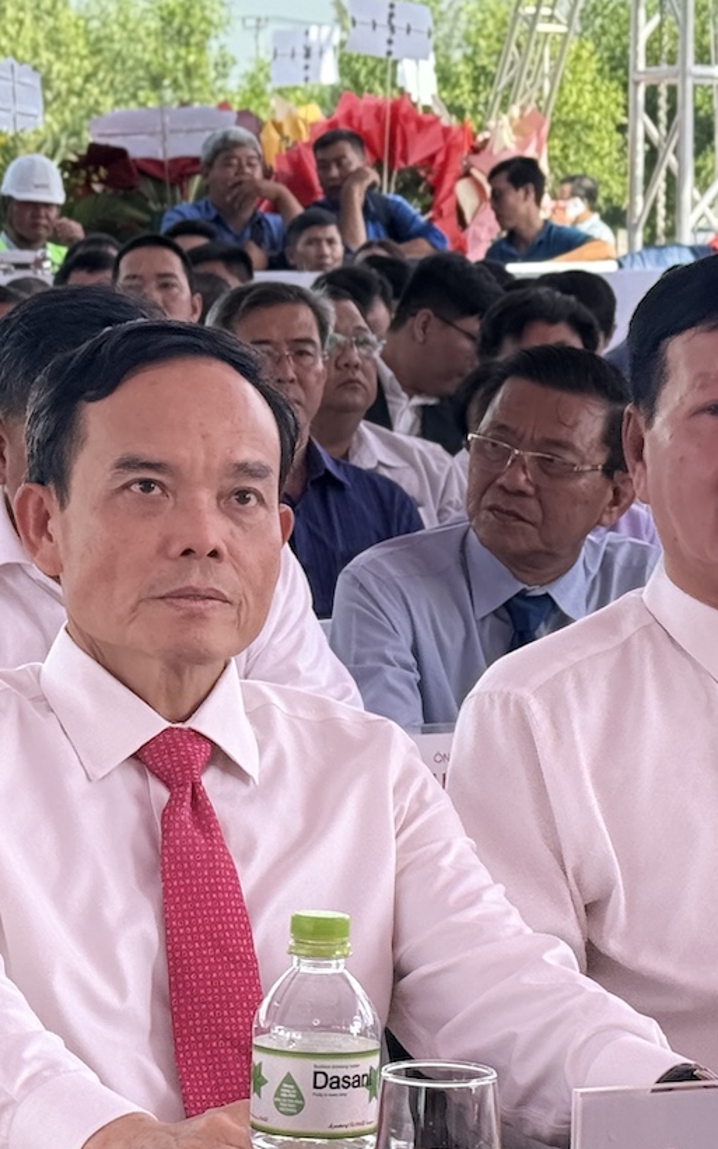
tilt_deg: -5.8
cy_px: 635
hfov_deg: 10.6
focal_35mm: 124
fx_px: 3883
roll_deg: +0.0
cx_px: 350
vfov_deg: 16.8
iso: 125
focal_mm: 6.76
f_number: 1.78
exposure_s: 1/1222
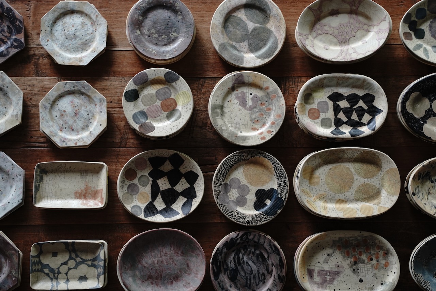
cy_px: 146
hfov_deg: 33.9
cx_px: 218
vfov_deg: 23.0
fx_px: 715
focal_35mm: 59
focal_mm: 59
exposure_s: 1/40
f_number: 6.3
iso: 400
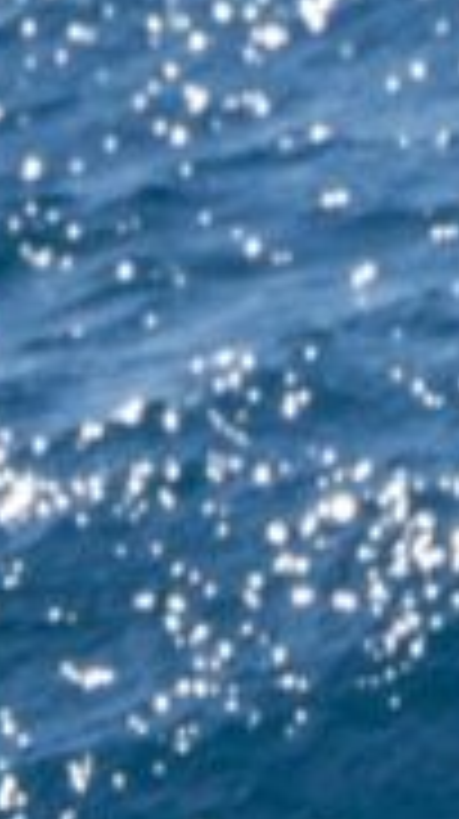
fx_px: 59863
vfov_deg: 0.8
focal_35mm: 2759
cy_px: 1033
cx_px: 148
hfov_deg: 0.4
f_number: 8
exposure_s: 1/3200
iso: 800
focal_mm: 600
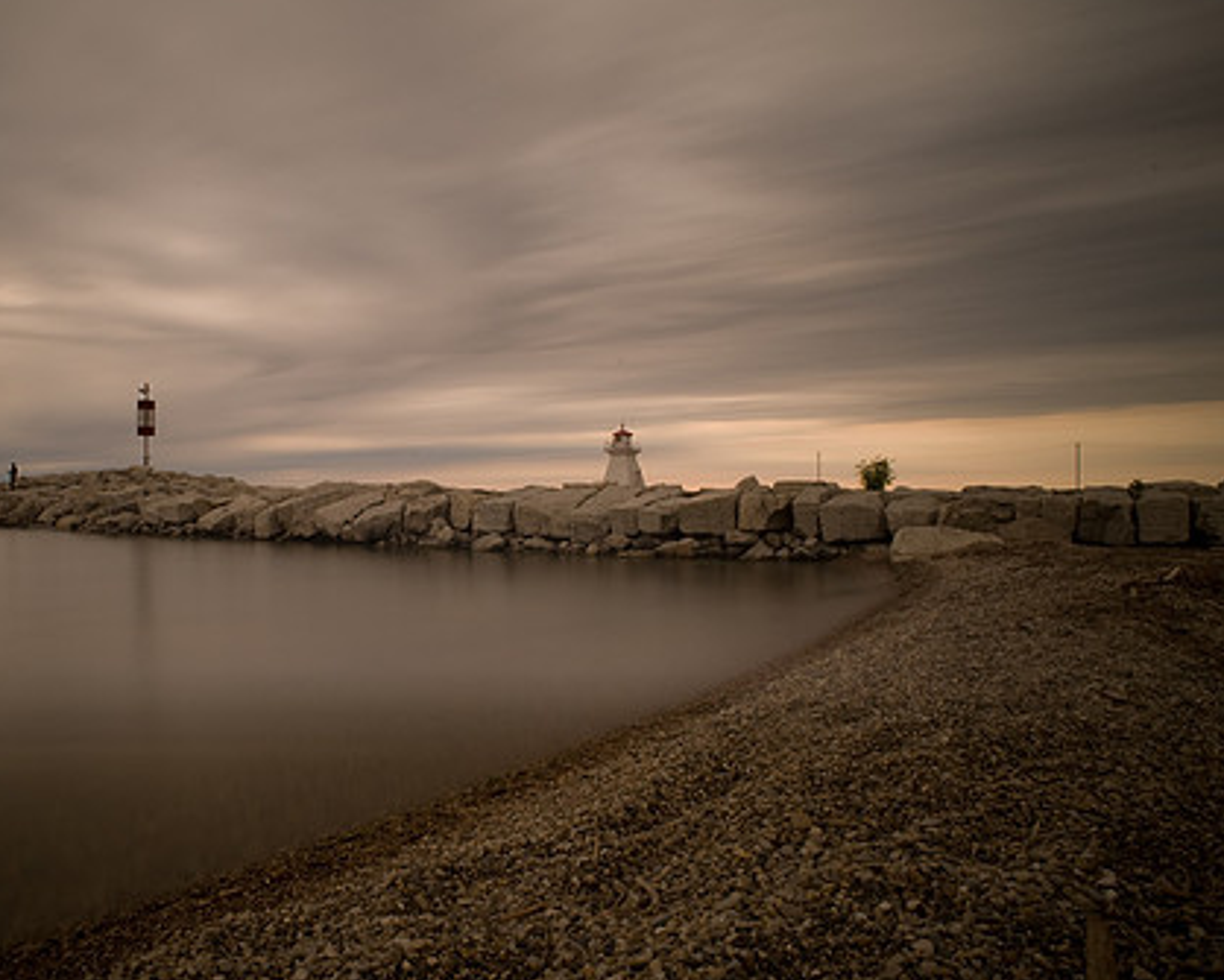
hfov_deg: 65.0
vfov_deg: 55.0
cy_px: 474
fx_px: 943
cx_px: 460
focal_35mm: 26
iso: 200
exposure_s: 30
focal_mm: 20
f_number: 22
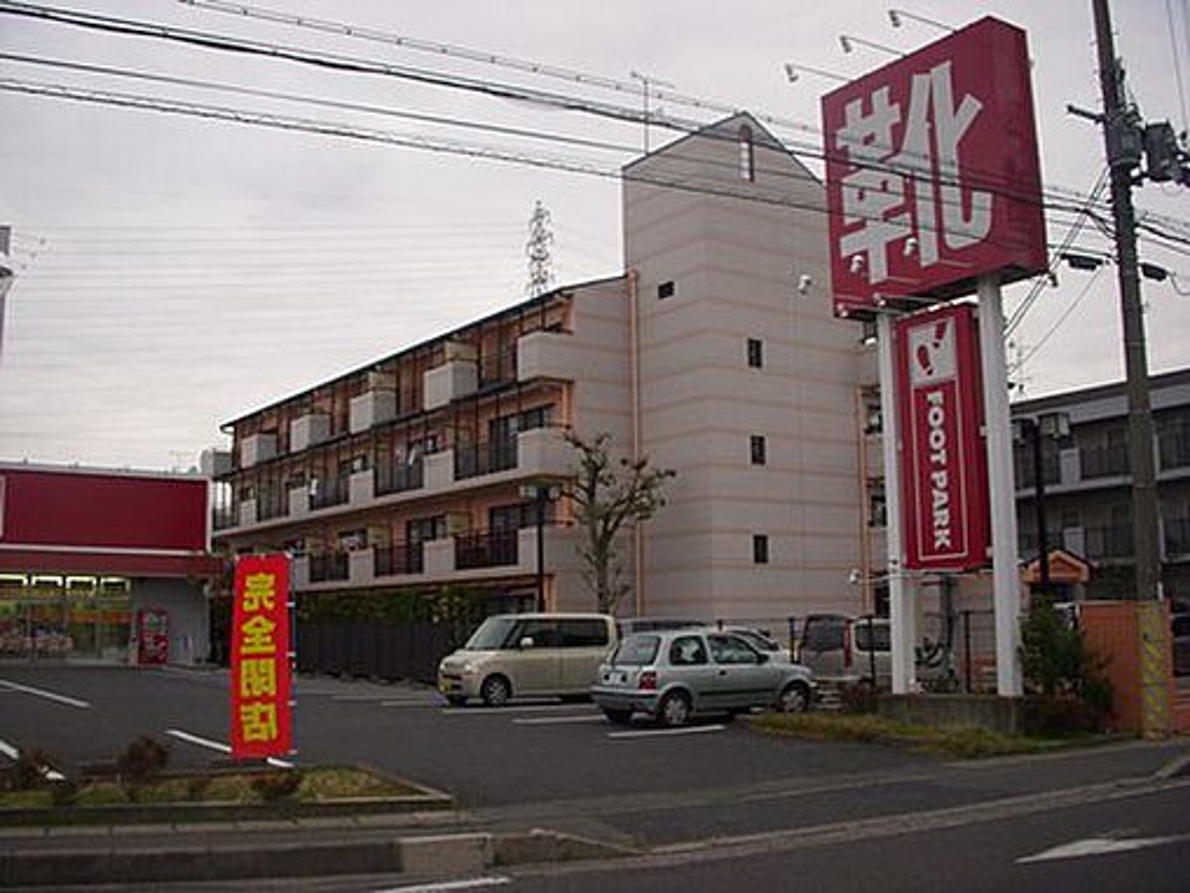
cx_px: 595
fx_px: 1306
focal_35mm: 38
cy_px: 446
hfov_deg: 49.0
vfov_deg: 37.7
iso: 100
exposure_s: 1/320
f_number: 3.3
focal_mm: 6.3
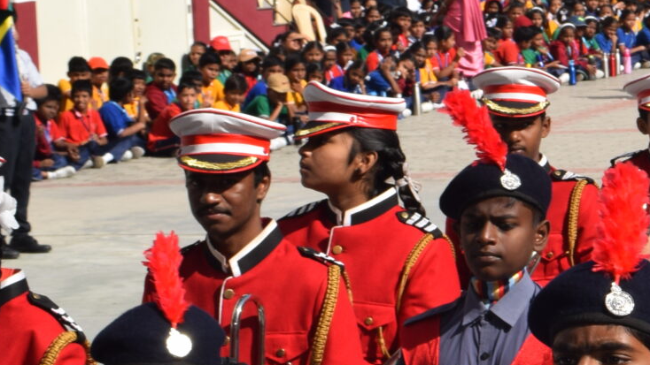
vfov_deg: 6.3
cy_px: 51
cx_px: 1049
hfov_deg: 10.7
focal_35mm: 192
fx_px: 3306
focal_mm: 35
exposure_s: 1/200
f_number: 13
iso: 100
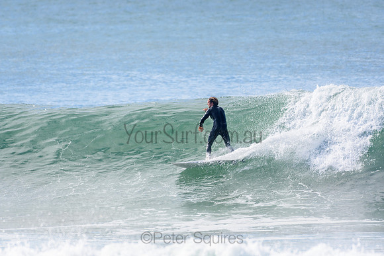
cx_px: 192
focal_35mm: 750
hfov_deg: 2.7
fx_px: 8001
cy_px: 128
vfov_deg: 1.8
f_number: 5.6
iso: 320
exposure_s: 1/2000
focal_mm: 500
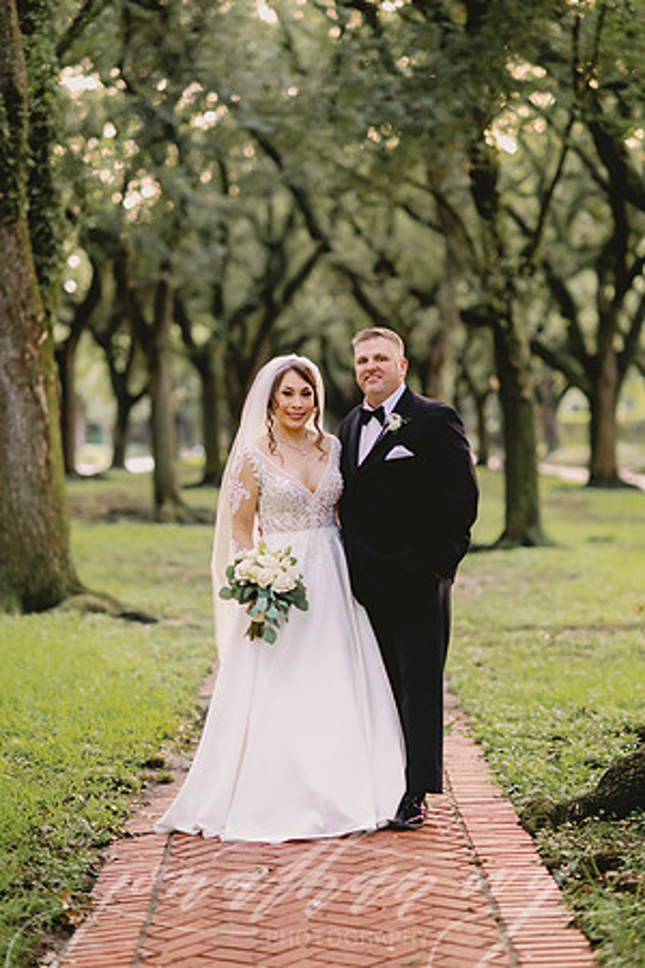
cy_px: 484
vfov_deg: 23.9
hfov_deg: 16.1
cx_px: 322
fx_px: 2284
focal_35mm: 85
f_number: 2
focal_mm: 85
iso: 1250
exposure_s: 1/400
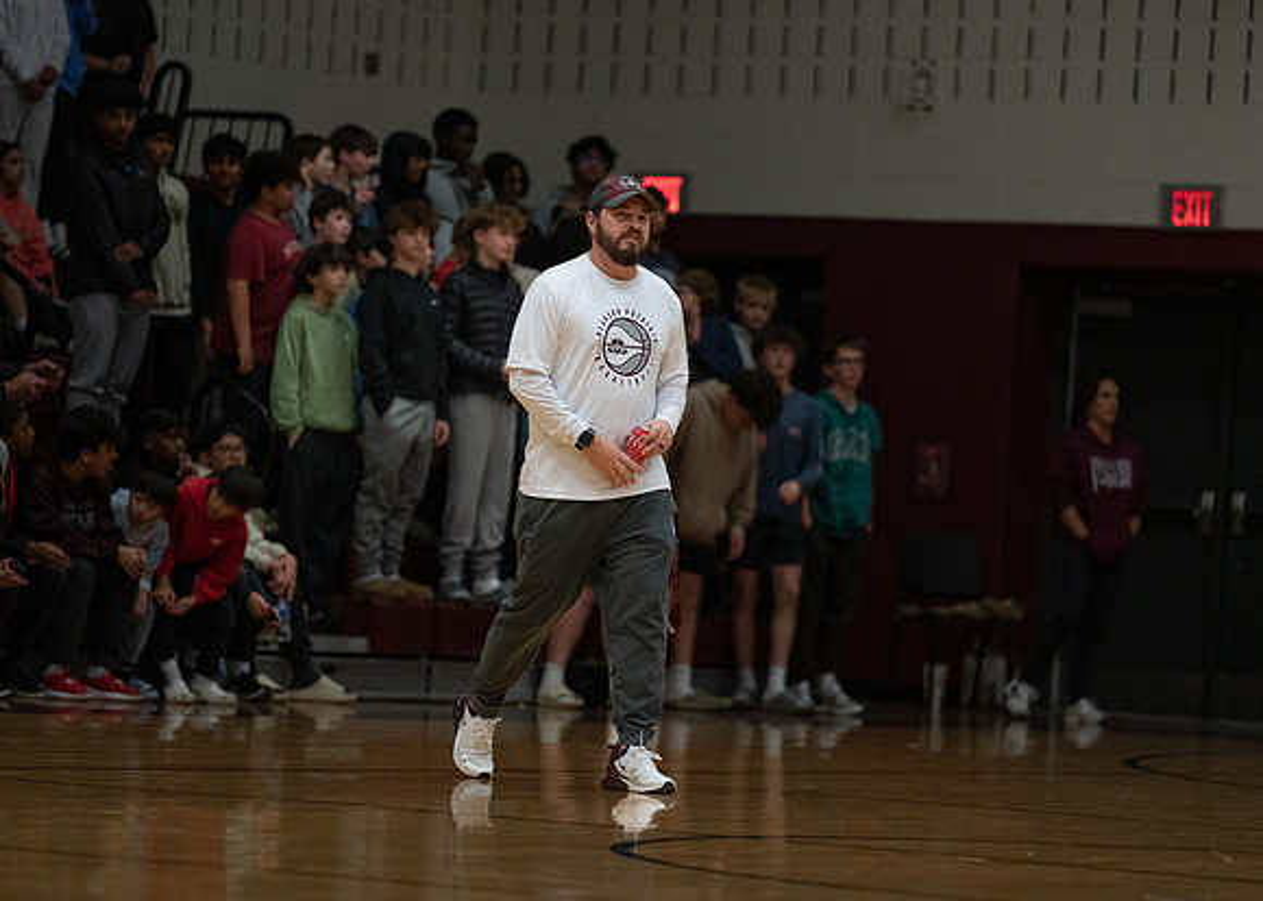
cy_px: 450
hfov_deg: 10.6
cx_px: 632
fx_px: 6839
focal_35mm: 191
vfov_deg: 7.5
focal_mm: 182
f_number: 2.8
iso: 2500
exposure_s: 1/1000
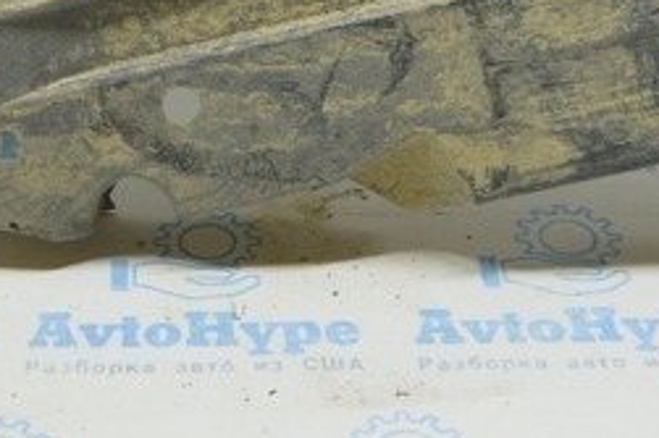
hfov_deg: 18.5
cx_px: 173
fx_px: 2012
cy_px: -271
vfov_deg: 11.7
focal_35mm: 110
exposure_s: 1/60
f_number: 3.5
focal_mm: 18
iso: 400
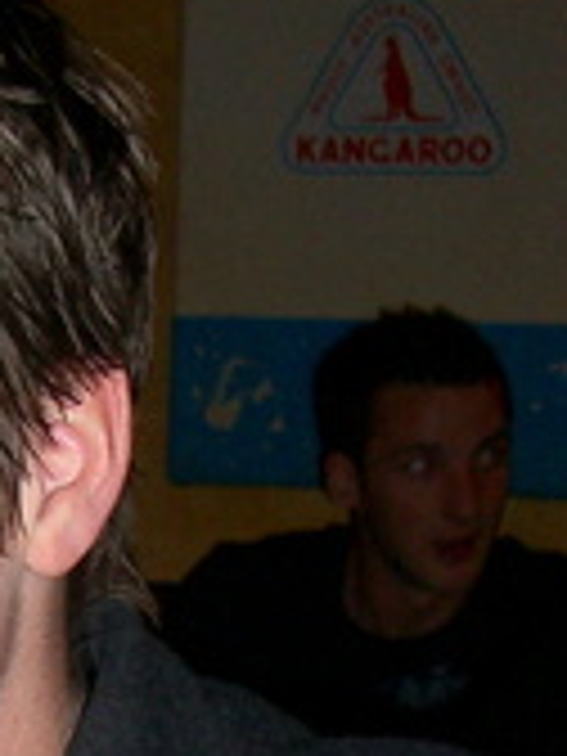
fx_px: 2708
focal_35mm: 124
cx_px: -173
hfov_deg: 11.6
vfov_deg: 15.6
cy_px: 729
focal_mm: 5.8
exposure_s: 1/40
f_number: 2.6
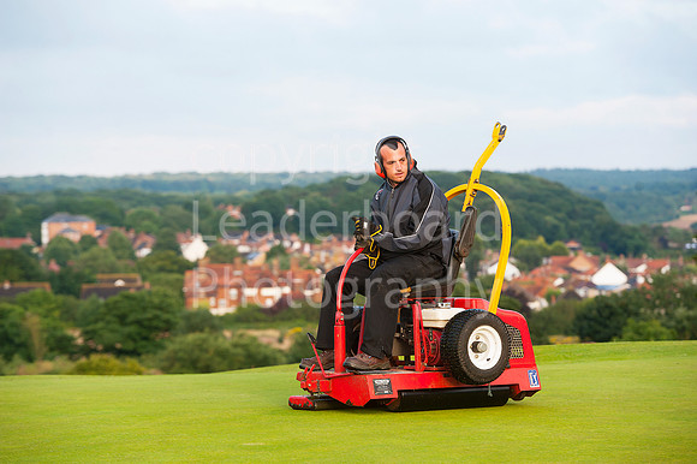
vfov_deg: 9.8
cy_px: 232
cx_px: 348
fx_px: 2709
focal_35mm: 140
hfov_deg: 14.7
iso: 500
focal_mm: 140
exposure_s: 1/320
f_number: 5.6
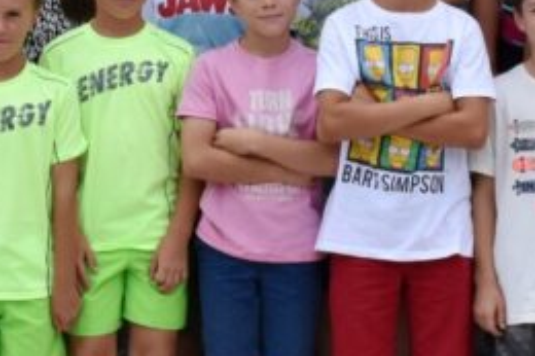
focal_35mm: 185
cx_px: 228
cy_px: 46
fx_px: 2747
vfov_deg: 7.4
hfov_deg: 11.1
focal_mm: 30
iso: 640
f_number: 8
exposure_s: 1/500
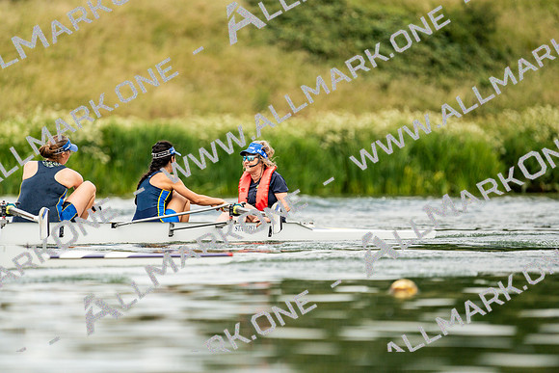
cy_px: 186
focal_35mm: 576
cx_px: 280
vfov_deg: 2.4
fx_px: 8946
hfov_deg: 3.6
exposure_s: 1/2000
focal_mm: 576
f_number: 6.3
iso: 400
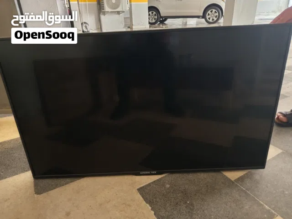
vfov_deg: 56.8
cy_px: 110
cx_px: 146
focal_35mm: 24
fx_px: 202
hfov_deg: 71.6
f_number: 1.7
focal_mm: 5.24
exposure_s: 1/25
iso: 1412
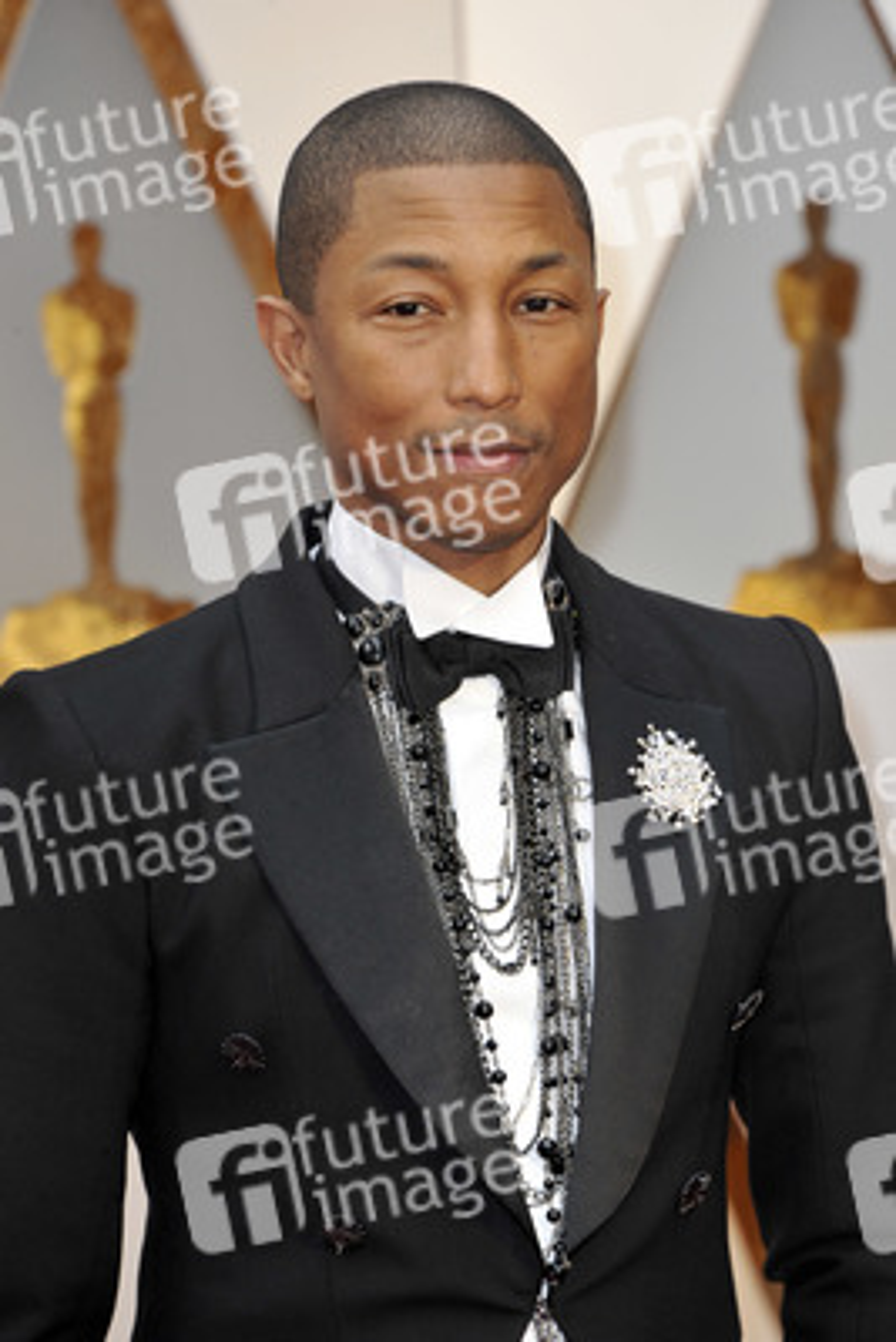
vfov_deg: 6.9
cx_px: 448
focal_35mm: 300
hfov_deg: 4.6
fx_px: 11189
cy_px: 671
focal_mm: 300
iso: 1000
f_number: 8
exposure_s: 1/250
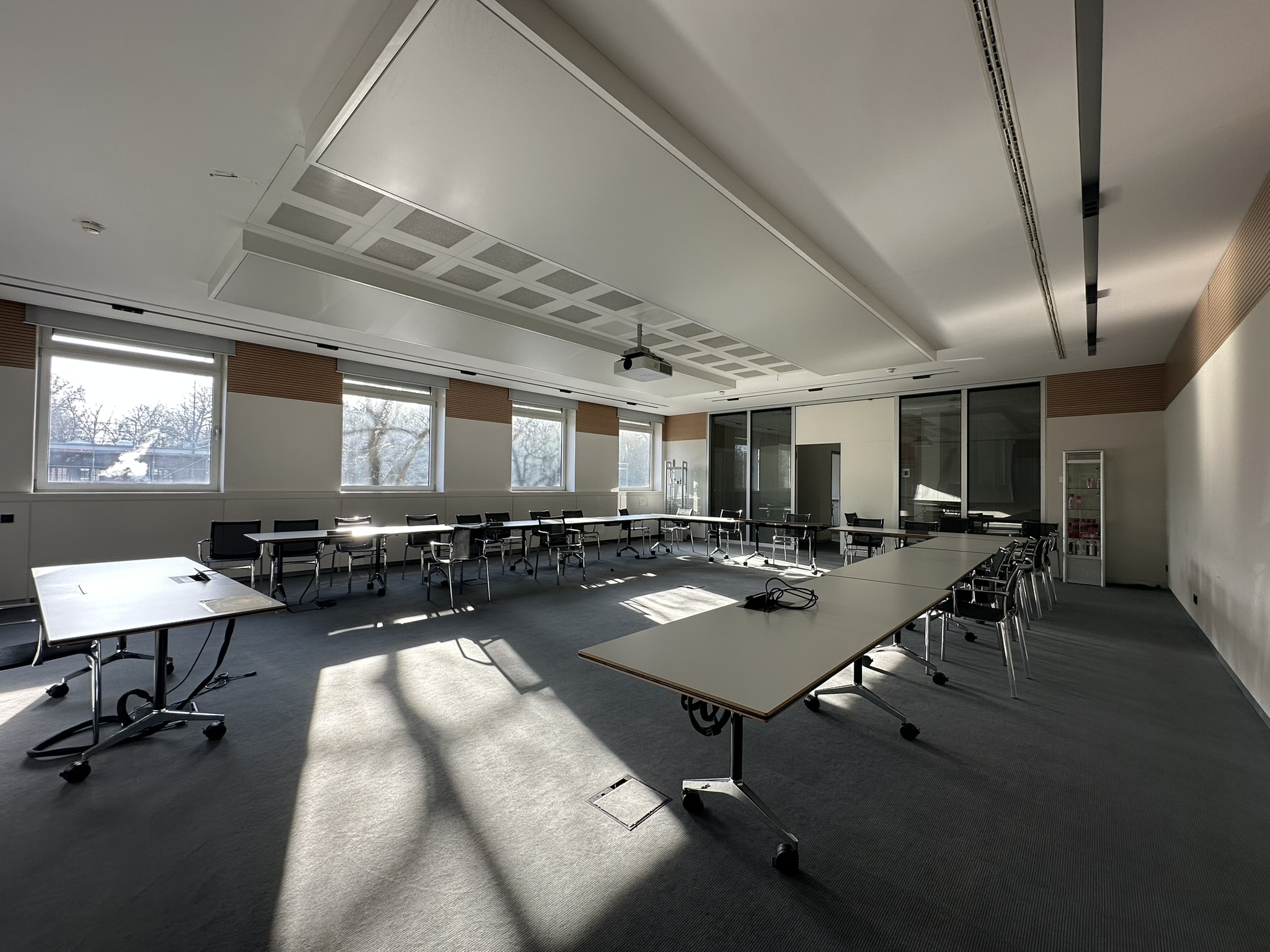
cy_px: 476
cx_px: 635
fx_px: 514
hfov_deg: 102.1
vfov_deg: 85.7
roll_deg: -0.5
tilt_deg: +1.0
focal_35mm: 14
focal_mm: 2.22
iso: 40
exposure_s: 1/121
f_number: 2.2
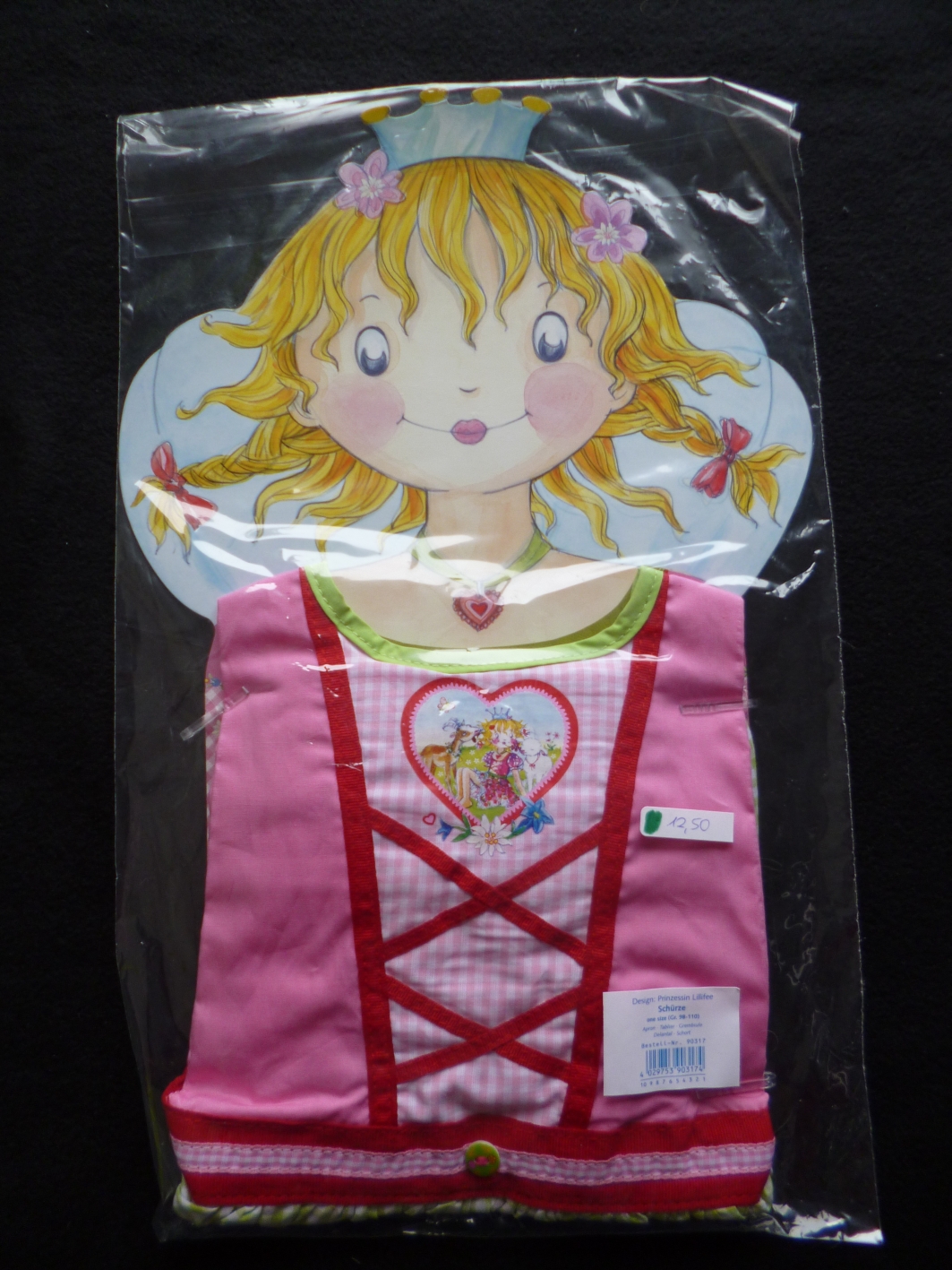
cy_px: 635
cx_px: 476
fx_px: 880
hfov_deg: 56.8
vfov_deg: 71.6
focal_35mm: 24
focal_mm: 4.3
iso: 100
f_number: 2.5
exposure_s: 1/125
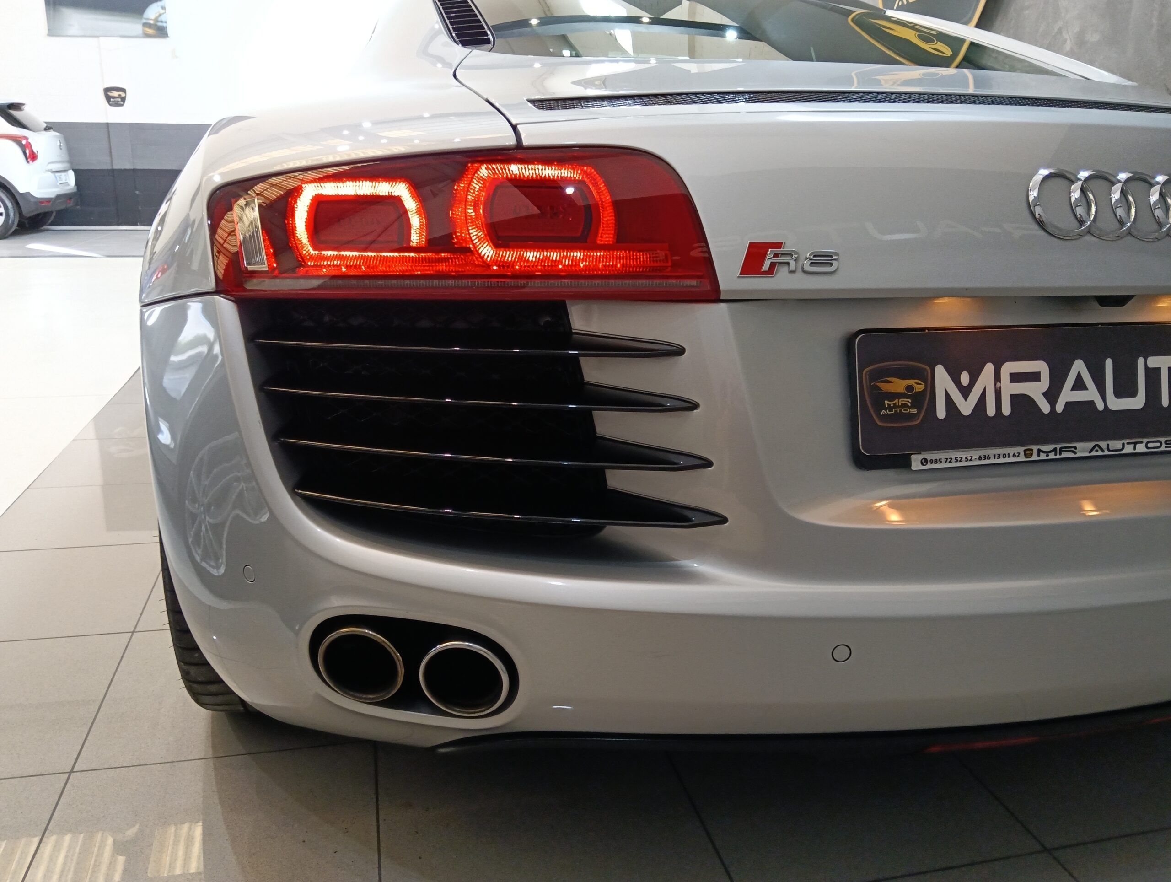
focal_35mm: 27
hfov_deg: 65.2
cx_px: 586
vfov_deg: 51.5
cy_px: 441
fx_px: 915
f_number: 16
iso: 250
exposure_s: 1/33.3
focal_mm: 3.98
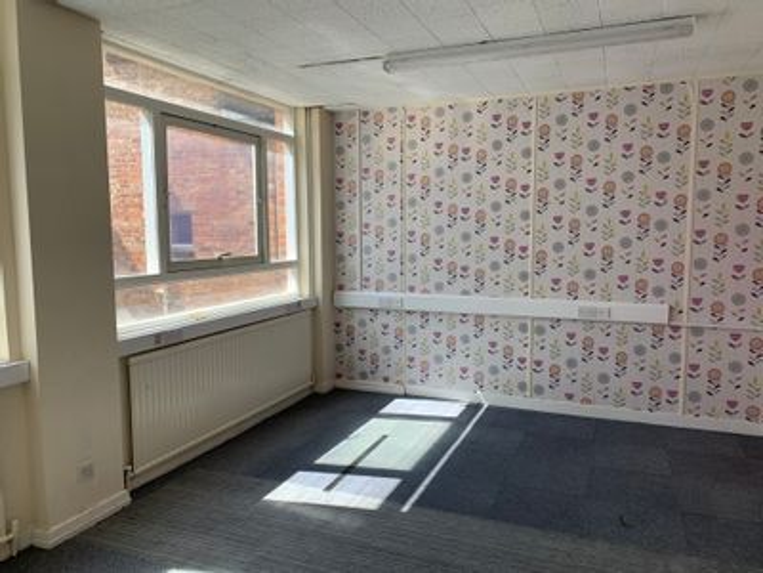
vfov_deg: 53.1
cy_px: 286
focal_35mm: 26
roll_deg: +0.3
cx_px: 382
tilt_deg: -7.0
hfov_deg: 67.3
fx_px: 573
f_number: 1.8
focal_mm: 4.25
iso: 25
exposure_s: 1/392
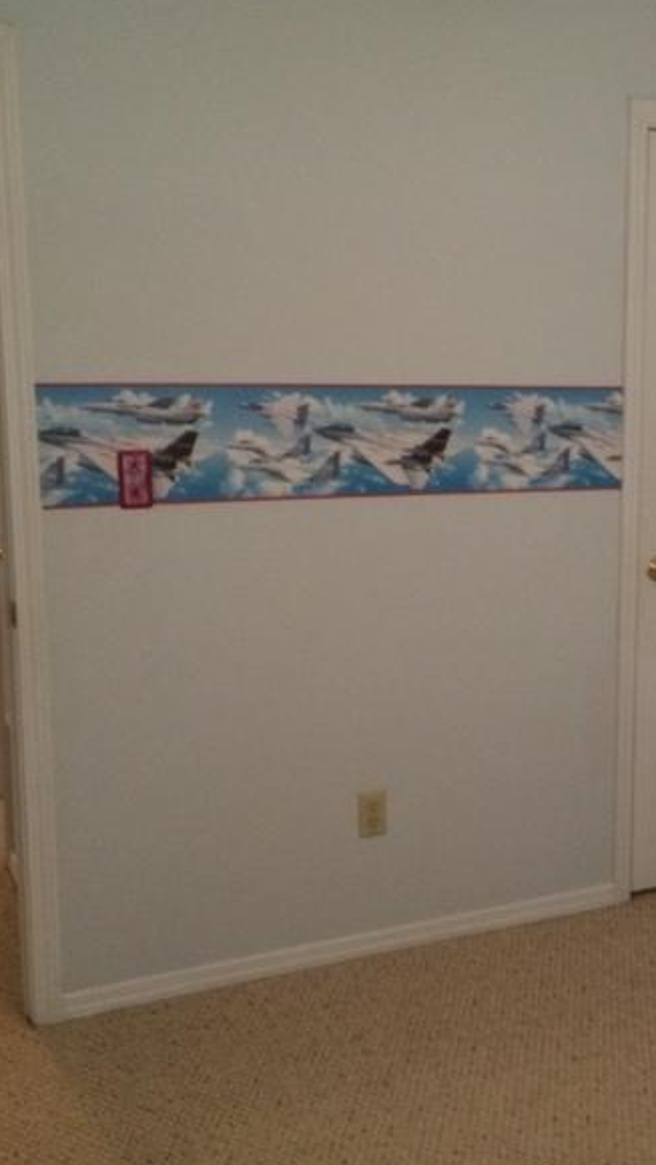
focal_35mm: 45
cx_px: 538
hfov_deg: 26.0
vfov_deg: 45.5
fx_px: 1391
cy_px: 573
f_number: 2.2
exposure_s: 1/20
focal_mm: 4.12
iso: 320
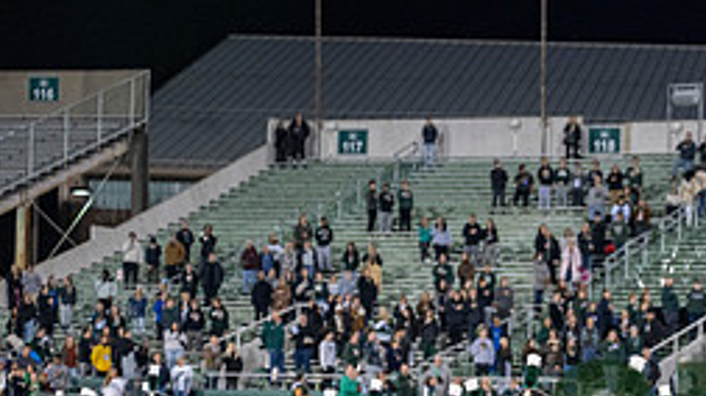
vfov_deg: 7.2
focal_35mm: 168
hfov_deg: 12.6
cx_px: 762
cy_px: 492
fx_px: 3143
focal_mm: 70
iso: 1250
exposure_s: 1/500
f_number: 3.2
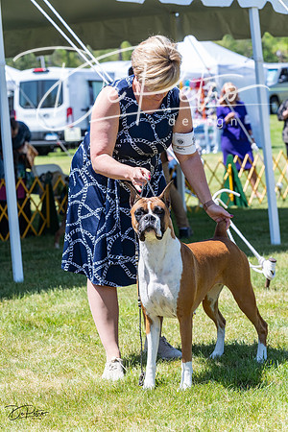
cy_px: 216
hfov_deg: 12.8
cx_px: 144
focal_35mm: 107
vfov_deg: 19.1
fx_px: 1284
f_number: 6.3
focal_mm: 107
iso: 320
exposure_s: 1/640
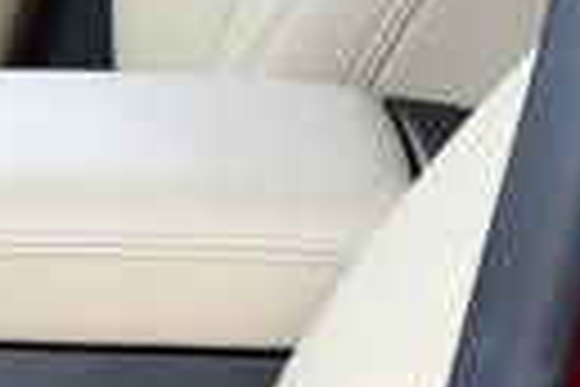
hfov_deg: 6.6
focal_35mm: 285
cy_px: 472
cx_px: -1173
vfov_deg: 4.8
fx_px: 4591
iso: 320
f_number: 5.6
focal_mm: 18
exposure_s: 1/250
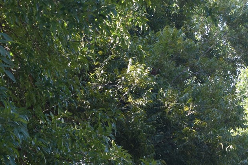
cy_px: 263
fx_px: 923
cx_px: 191
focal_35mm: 134
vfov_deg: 9.9
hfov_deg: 15.2
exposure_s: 1/250
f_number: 8
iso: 400
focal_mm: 26
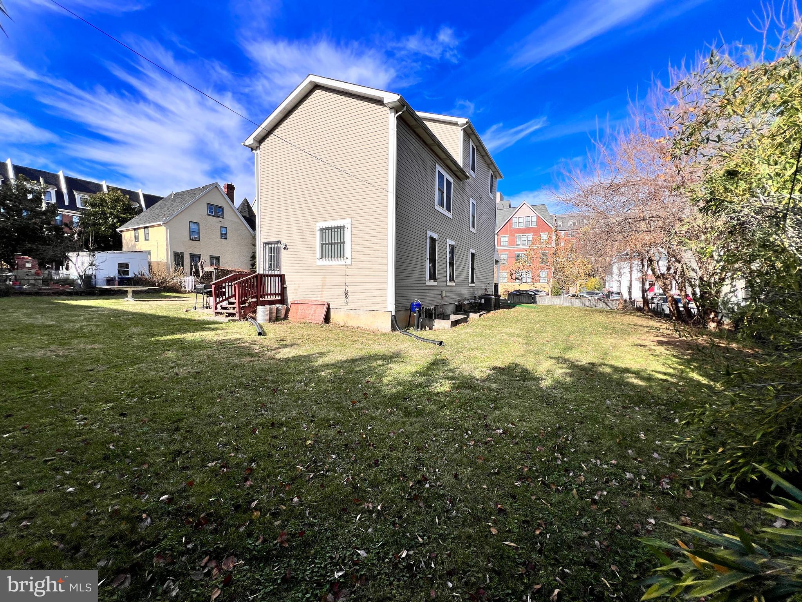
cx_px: 401
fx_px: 301
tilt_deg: -2.8
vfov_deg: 89.9
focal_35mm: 13
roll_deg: -1.3
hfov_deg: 106.2
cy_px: 301
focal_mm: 1.57
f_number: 1.8
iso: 32
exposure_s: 1/1908
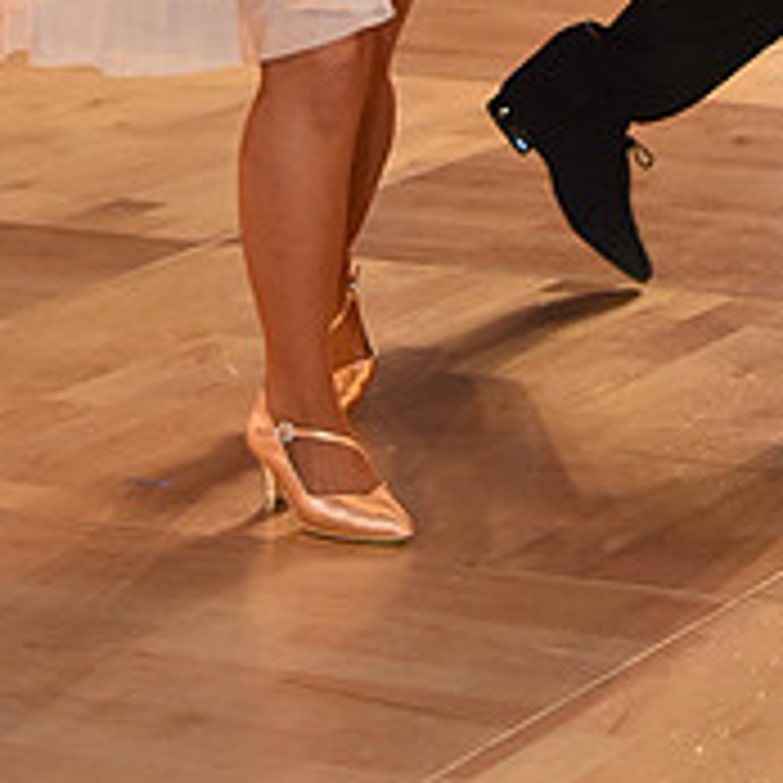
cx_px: 713
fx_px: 5067
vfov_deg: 8.6
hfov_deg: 8.8
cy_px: -410
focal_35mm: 198
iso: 2000
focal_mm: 70
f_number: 5
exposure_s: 1/320
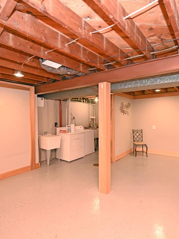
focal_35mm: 21
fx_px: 145
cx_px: 93
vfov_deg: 79.0
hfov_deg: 63.4
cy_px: 118
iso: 2000
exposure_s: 1/60
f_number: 4
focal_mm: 14
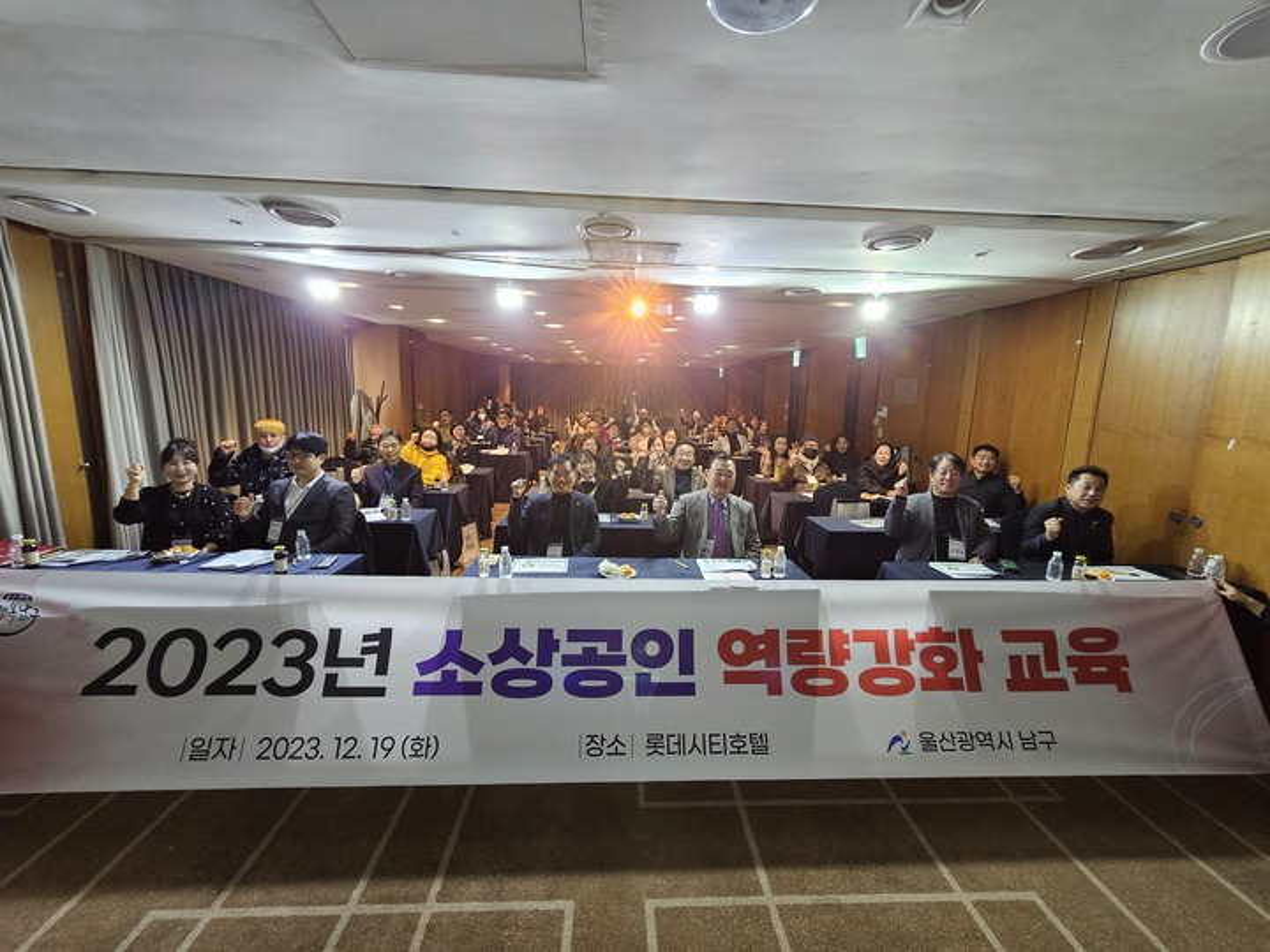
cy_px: 476
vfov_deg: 89.9
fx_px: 477
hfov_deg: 106.2
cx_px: 635
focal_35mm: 13
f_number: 2.2
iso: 400
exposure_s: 1/40
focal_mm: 2.2
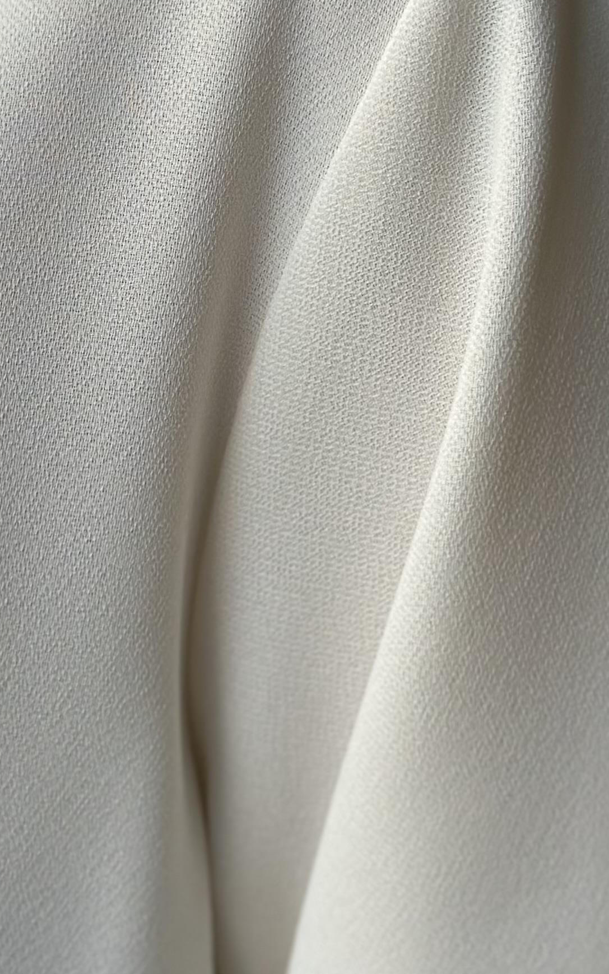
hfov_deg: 11.0
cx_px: 14
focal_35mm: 118
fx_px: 3133
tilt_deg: -4.5
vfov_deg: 17.6
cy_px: 225
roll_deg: +0.3
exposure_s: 1/106
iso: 125
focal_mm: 6.86
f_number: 1.78
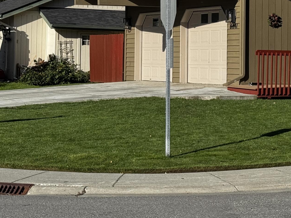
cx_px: 229
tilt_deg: +1.6
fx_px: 958
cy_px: 21
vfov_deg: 12.9
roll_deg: -1.0
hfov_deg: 17.1
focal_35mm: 114
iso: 64
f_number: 1.78
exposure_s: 1/4975
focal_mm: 6.76
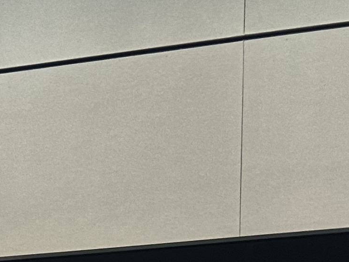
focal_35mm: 142
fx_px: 1432
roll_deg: -1.1
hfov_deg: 11.7
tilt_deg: +1.1
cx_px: -456
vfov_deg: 9.4
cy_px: 601
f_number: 1.5
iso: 80
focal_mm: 5.7
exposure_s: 1/50
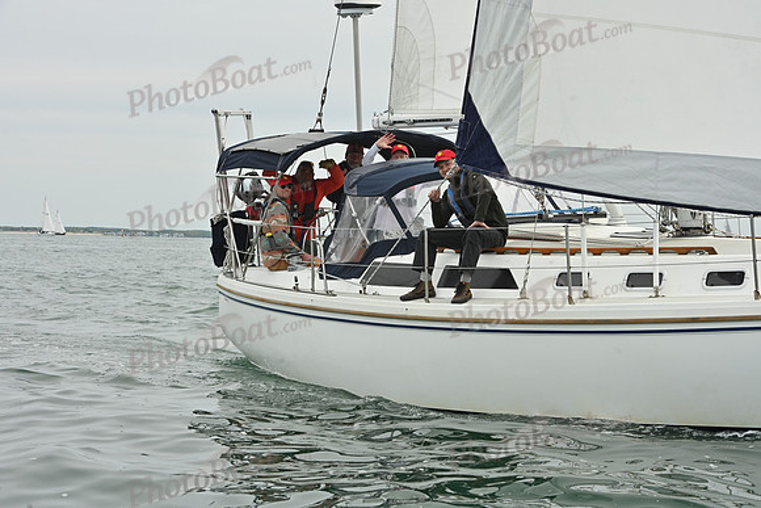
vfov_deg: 15.9
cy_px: 254
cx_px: 380
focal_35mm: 86
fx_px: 1818
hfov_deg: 23.6
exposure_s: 1/800
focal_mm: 86
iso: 320
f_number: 10
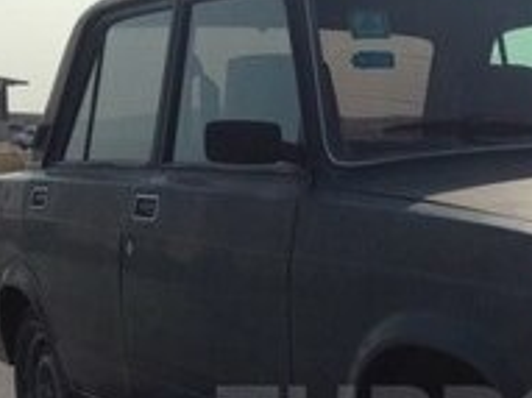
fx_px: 1751
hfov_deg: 17.0
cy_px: 427
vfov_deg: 12.8
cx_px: 501
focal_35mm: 114
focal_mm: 4.12
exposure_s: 1/2710
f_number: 2.4
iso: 50
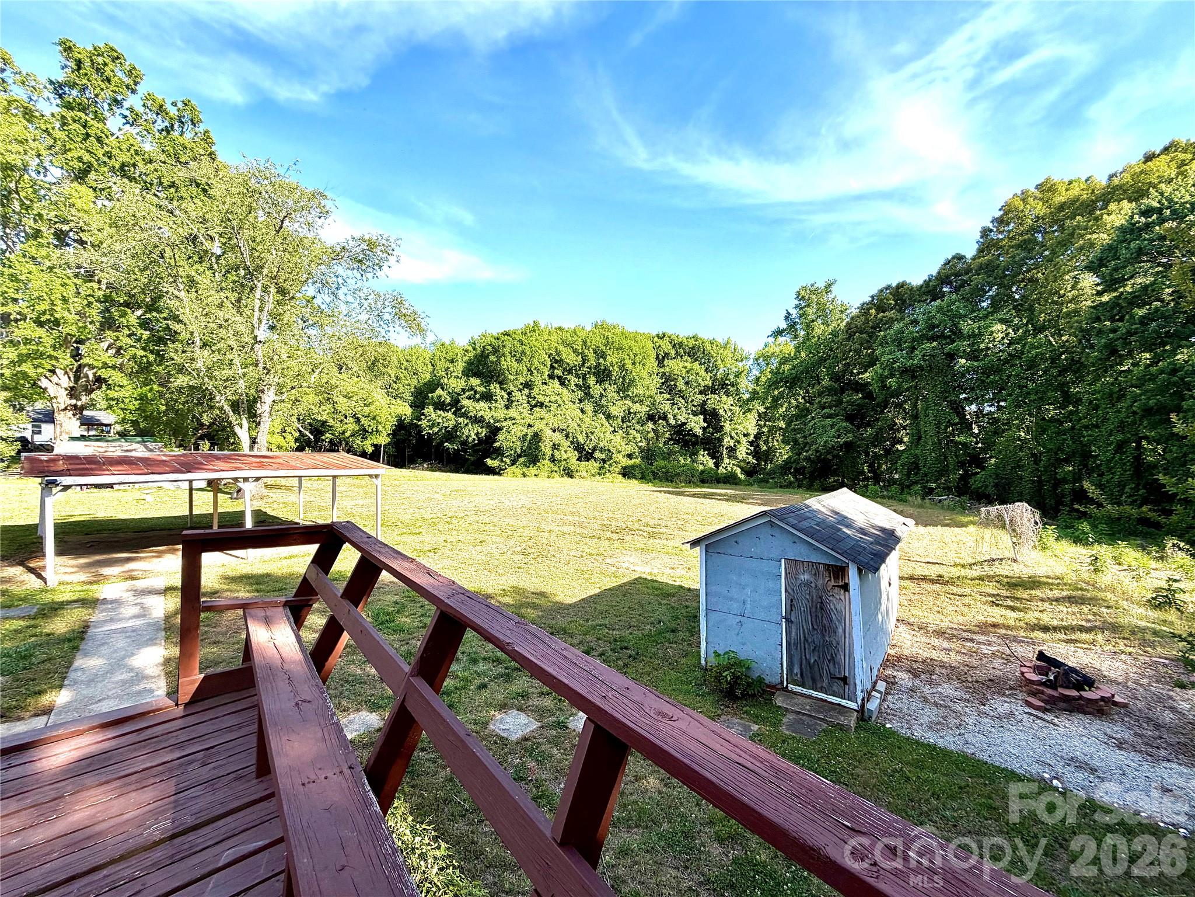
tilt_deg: -0.9
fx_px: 483
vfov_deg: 85.7
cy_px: 448
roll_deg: +0.4
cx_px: 598
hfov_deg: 102.1
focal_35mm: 14
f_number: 2.2
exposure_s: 1/625
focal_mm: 2.22
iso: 40
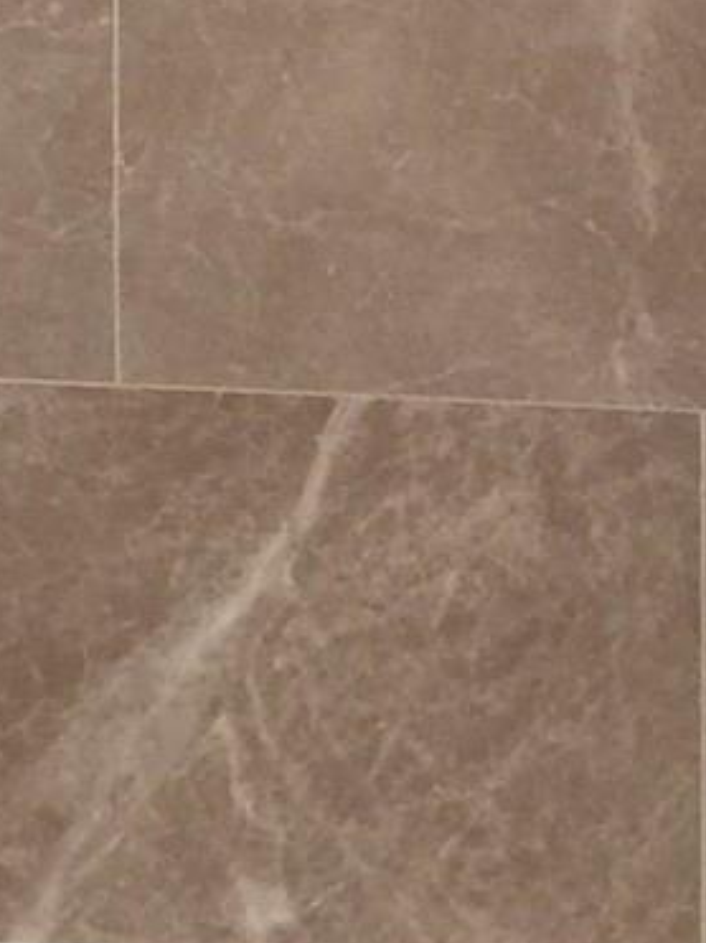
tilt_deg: -2.8
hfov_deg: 8.1
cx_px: -383
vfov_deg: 10.2
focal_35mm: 180
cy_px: -867
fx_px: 4898
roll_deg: +0.6
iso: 40
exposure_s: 1/30
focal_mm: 4.15
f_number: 2.2
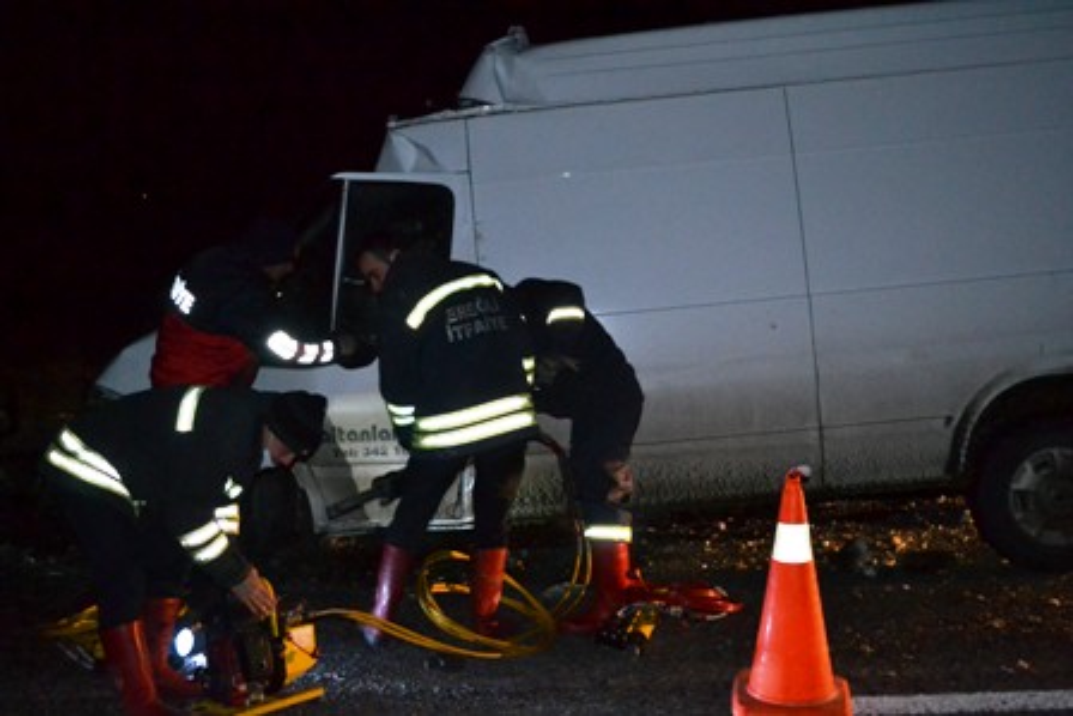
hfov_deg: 44.9
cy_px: 358
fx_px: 1297
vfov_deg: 30.9
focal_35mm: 44
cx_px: 536
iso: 3200
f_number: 4.5
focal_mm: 29
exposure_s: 1/60
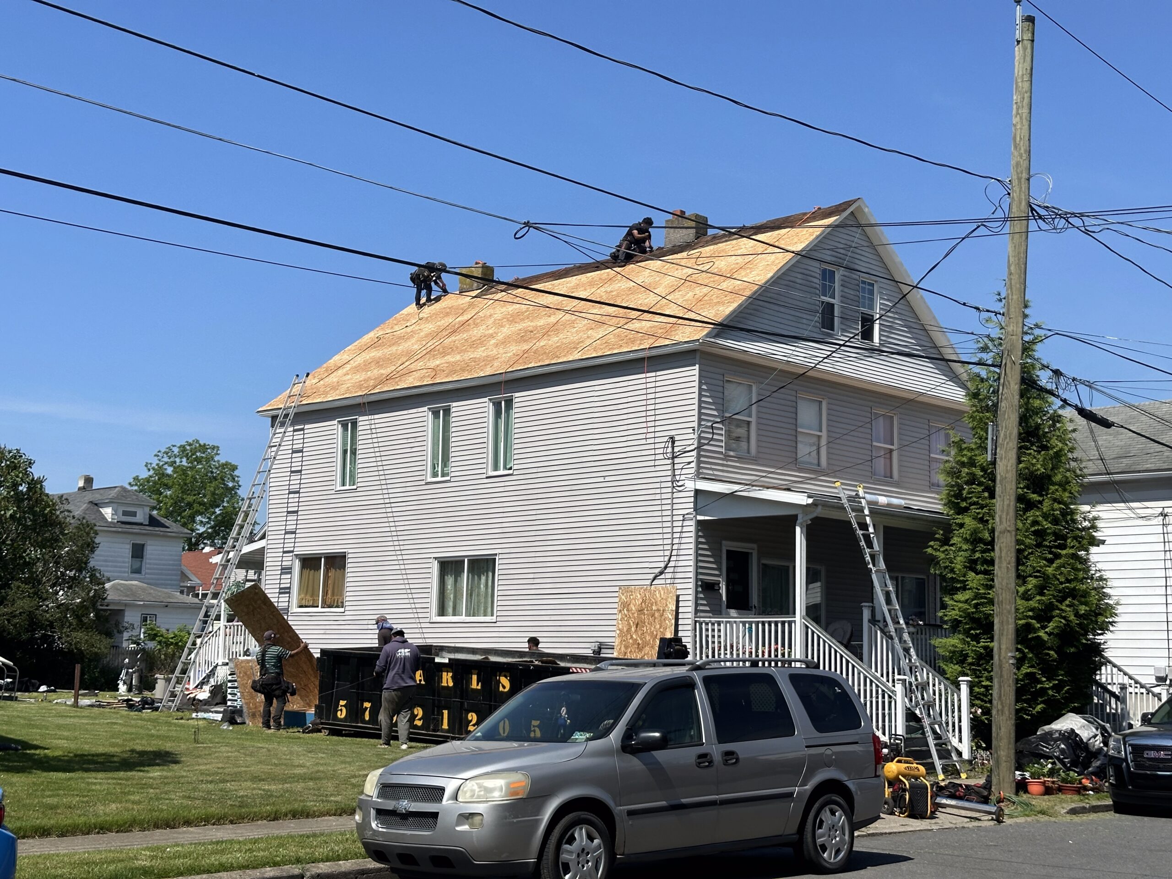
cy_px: 440
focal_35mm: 48
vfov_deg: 30.3
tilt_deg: +6.2
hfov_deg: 39.7
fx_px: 1625
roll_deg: -1.7
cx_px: 586
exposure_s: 1/5263
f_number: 1.78
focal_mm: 6.86
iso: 64
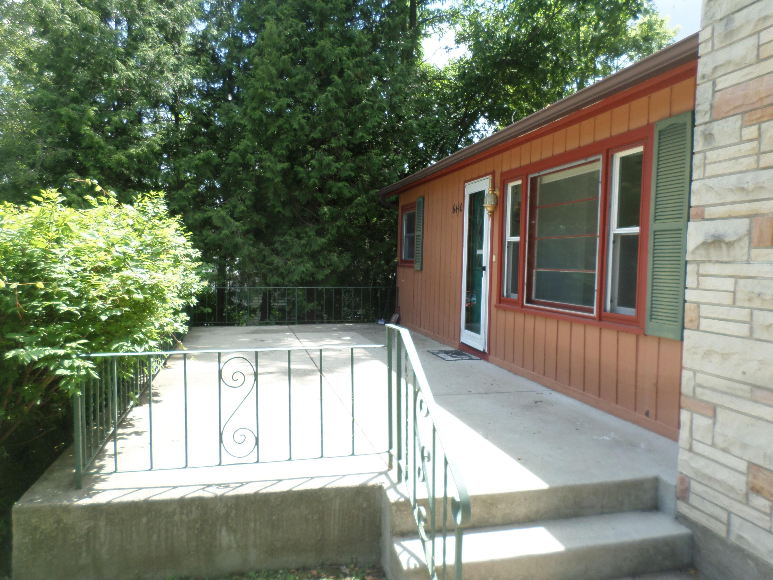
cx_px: 386
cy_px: 290
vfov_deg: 54.9
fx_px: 558
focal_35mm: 25
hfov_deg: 69.4
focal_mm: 4.5
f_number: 2.5
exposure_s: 1/350
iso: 80
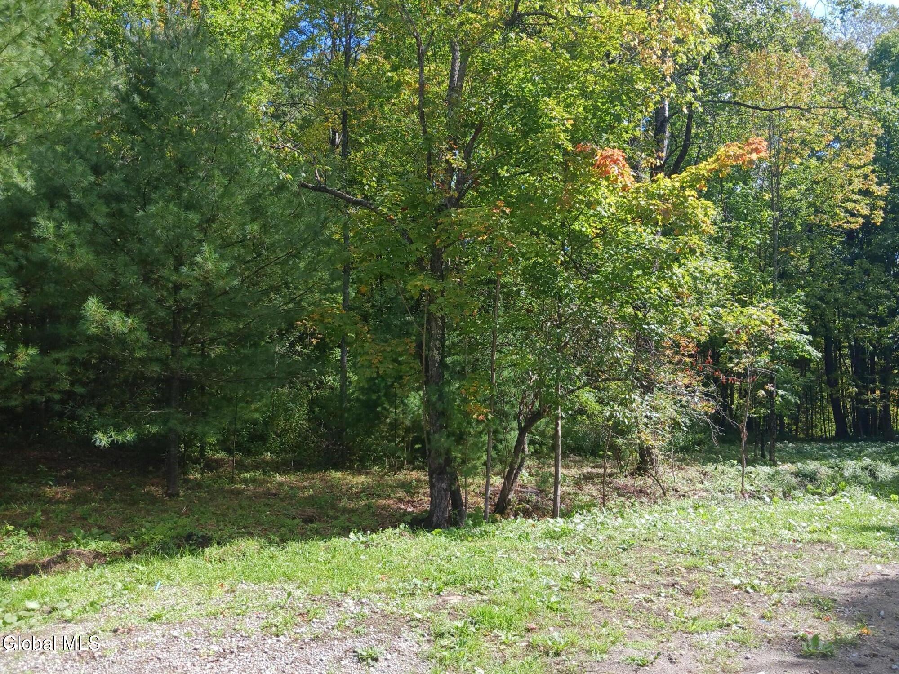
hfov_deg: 65.3
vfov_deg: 51.4
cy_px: 337
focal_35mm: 27
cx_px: 450
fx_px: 701
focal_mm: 4
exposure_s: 1/121
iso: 20
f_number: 1.8
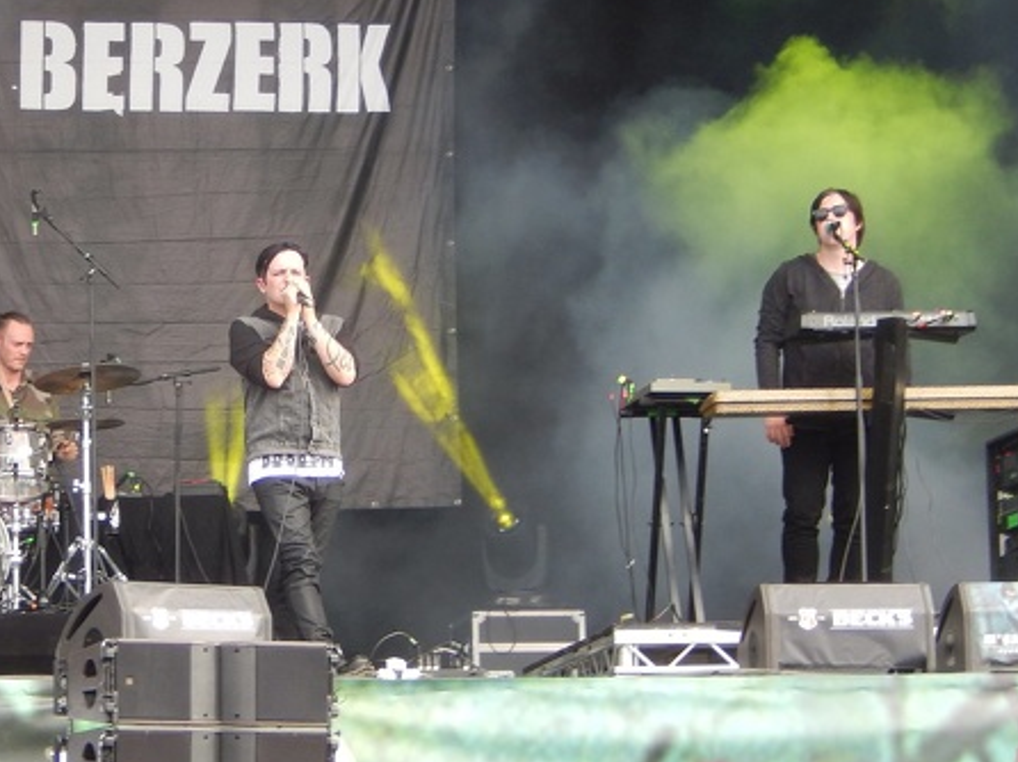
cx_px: 224
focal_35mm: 151
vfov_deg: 9.8
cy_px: 240
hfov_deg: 13.0
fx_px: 4438
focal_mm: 15.2
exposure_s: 1/60
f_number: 5.1
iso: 125
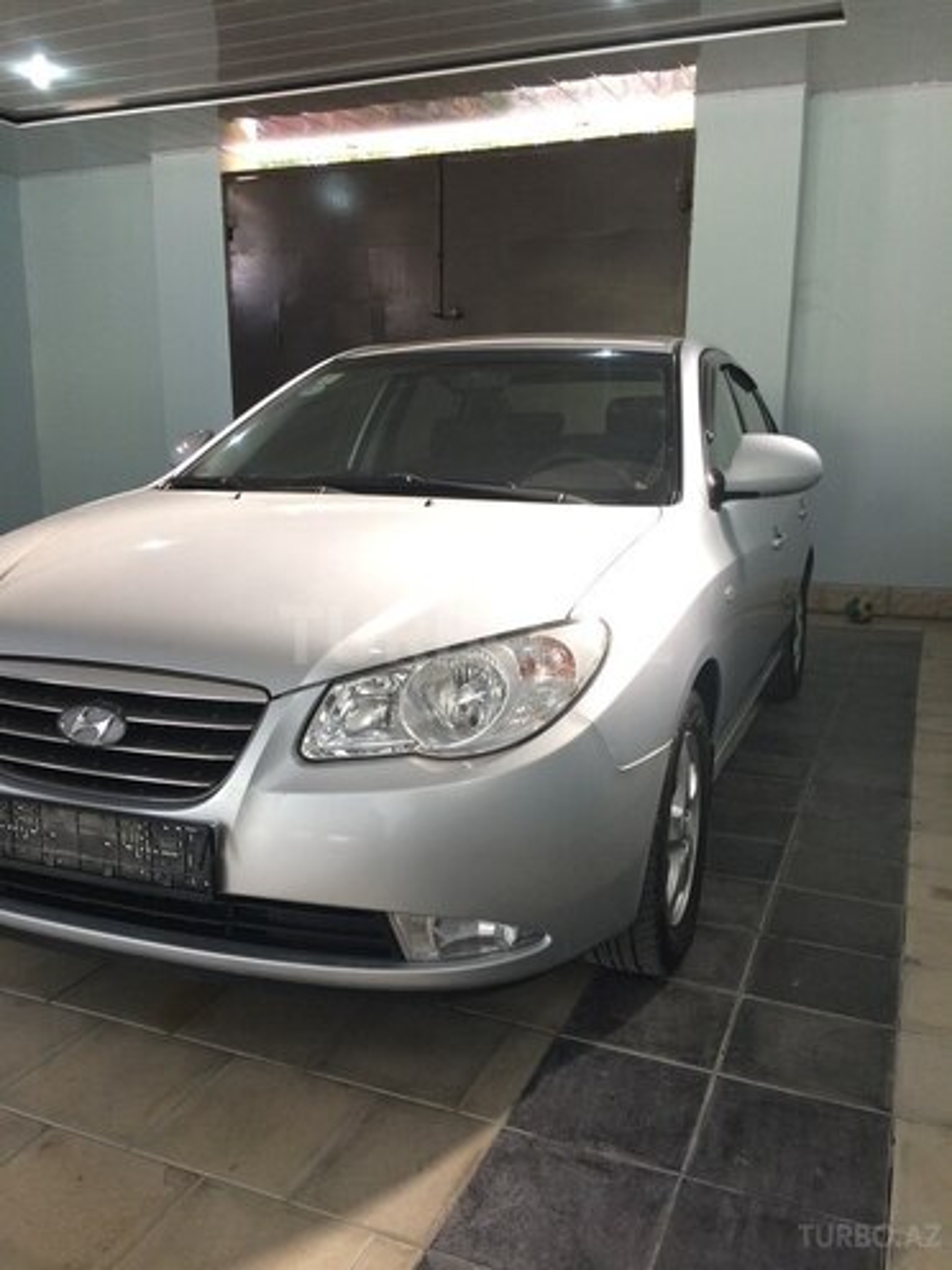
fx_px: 1063
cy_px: 635
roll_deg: +0.8
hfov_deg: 48.2
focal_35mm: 29
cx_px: 476
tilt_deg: -10.1
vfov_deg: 61.7
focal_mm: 4.15
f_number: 2.2
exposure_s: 1/33
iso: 80
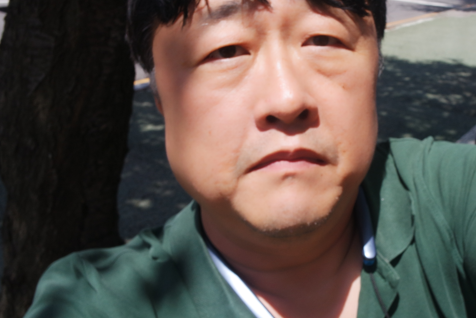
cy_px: 138
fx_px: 463
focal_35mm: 35
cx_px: 322
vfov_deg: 37.8
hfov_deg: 53.2
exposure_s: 1/250
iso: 160
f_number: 8
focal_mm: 9
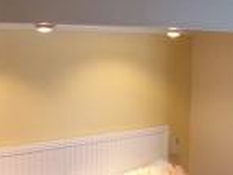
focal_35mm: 101
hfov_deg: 19.5
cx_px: 111
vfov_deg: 14.2
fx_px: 679
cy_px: 213
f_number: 2.7
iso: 160
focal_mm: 6
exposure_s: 1/27.9
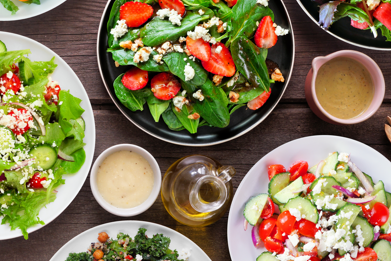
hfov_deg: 25.8
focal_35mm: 77
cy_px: 103
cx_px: 73
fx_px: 836
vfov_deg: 17.7
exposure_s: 1/1.6
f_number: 16
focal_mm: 28
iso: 100
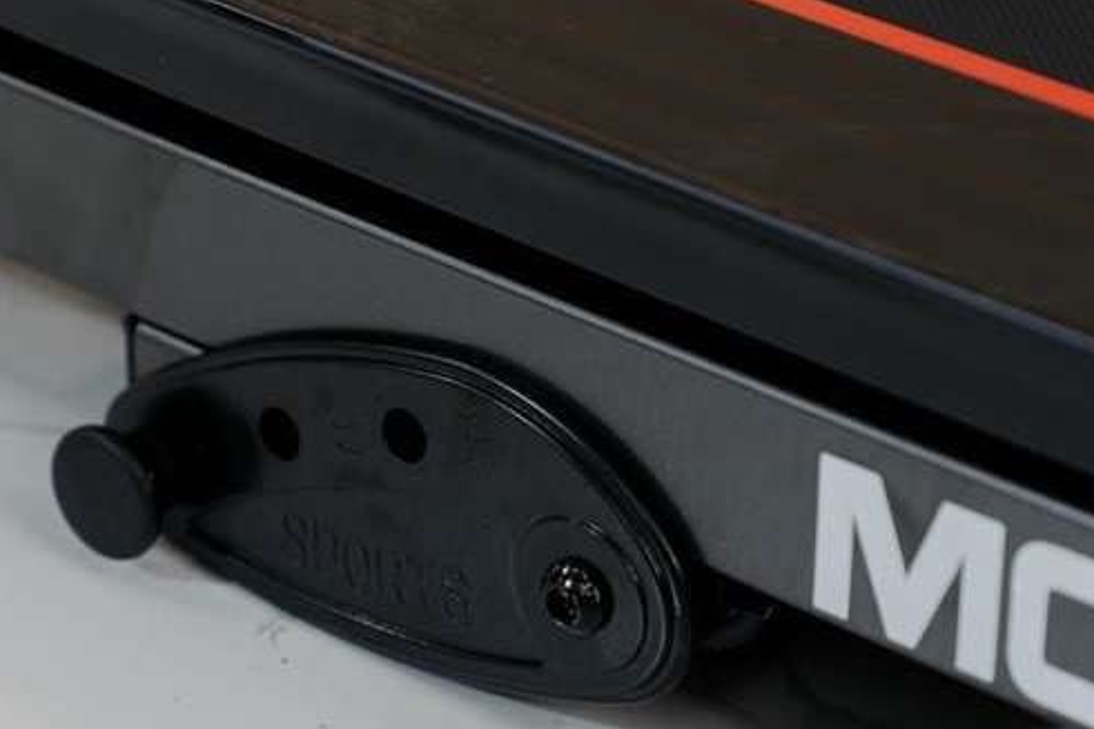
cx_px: 263
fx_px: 4435
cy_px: 438
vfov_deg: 9.4
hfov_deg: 14.0
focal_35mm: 146
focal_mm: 70
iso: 250
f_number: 3.5
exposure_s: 1/250
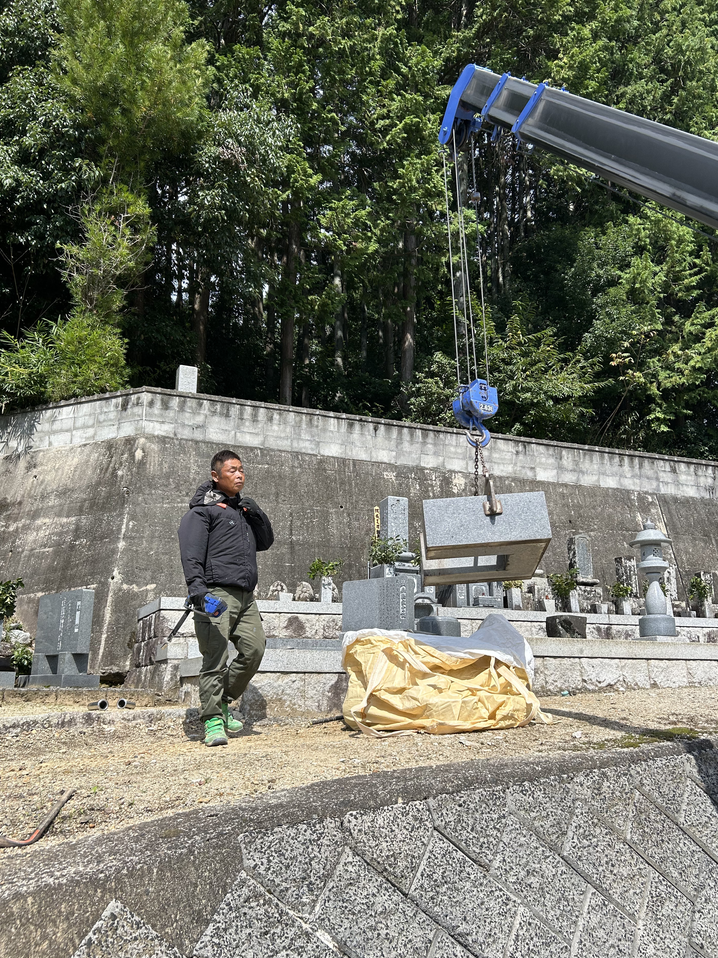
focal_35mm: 28
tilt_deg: +13.3
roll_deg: -0.9
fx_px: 774
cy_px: 507
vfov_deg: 63.4
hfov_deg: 49.7
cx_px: 381
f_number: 1.5
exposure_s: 1/3831
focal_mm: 5.7
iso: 50
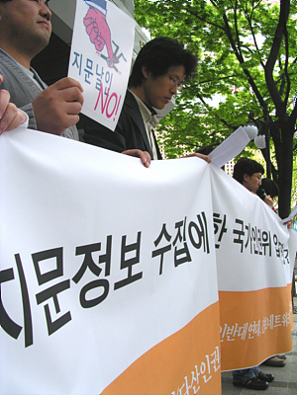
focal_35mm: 37
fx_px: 423
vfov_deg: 50.1
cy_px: 198
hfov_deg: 38.7
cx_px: 148
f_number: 2.7
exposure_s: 1/212
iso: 100
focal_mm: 5.6
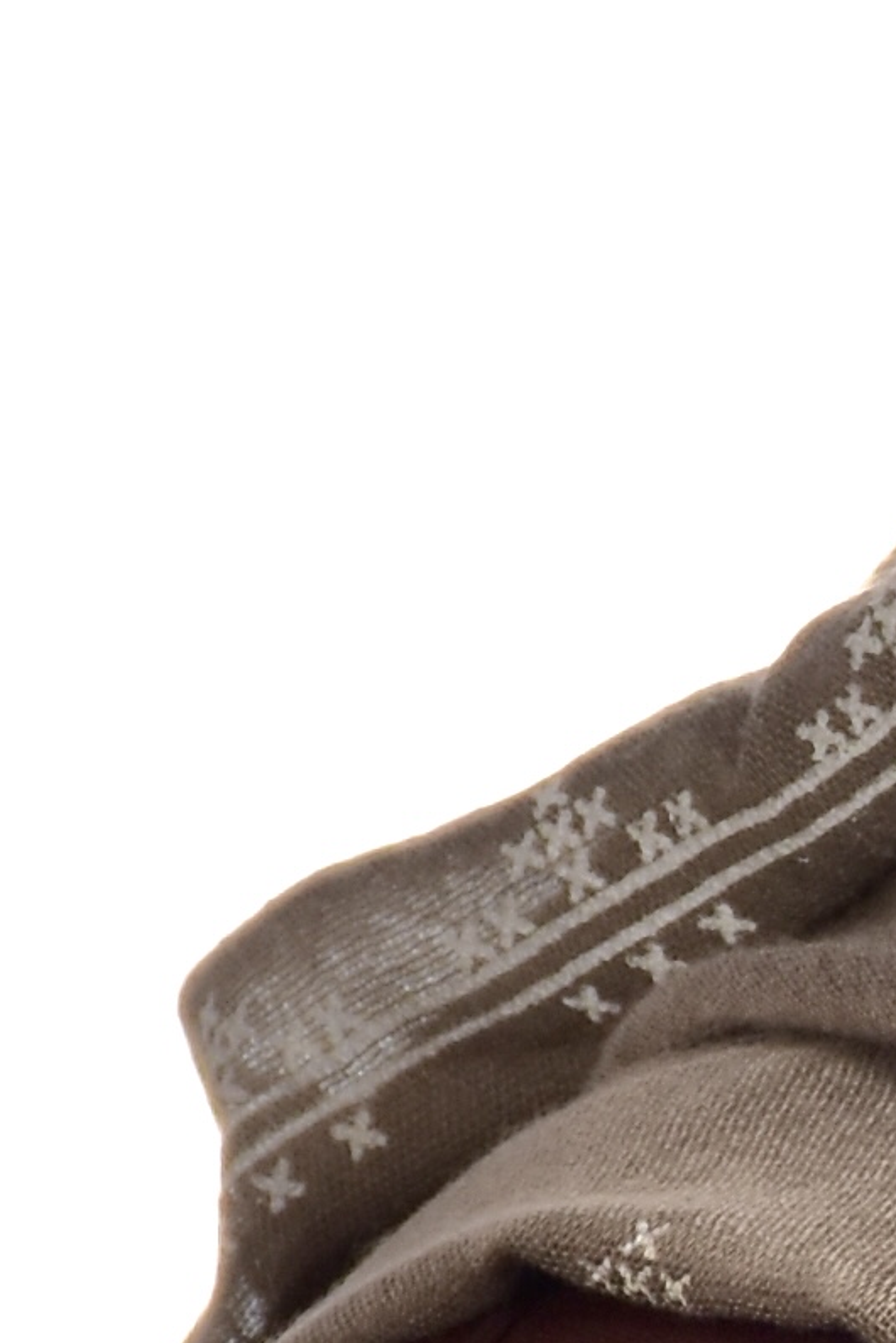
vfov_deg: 2.4
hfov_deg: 1.6
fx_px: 31695
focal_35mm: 850
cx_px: 3243
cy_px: 1610
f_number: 6.3
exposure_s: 1/60
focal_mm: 75
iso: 320
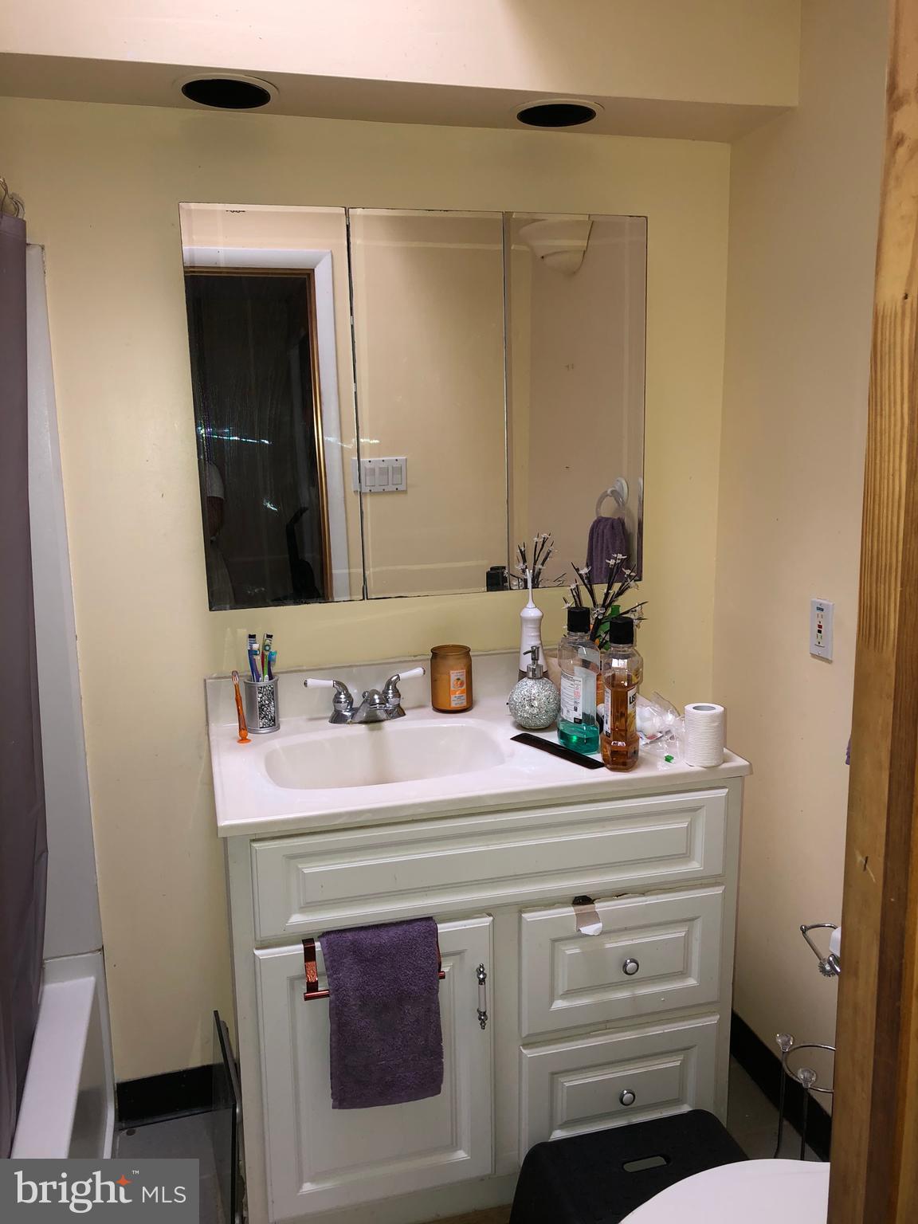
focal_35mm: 28
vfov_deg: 63.4
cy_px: 612
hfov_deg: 49.7
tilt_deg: -9.8
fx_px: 990
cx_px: 459
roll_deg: +0.9
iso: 32
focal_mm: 3.99
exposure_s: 1/13
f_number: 1.8
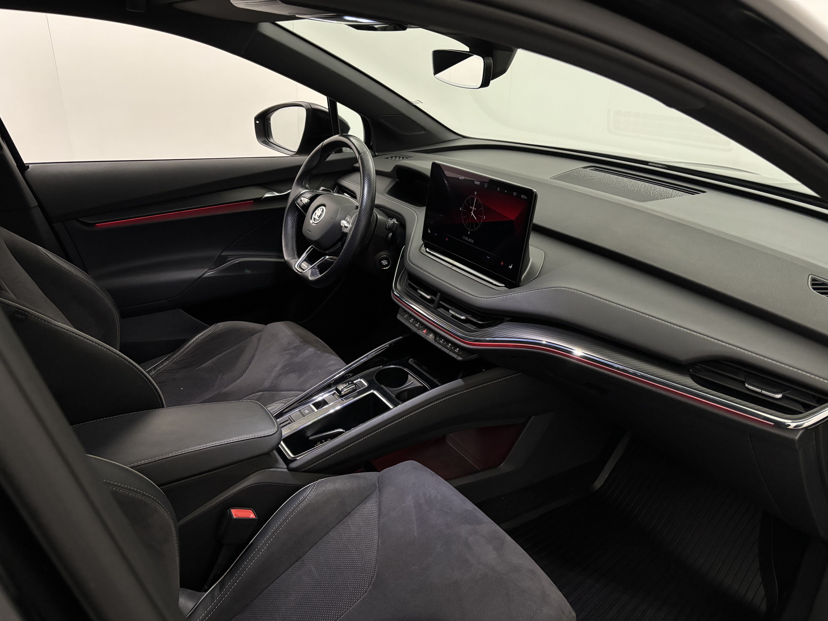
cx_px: 414
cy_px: 310
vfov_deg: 53.1
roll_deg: -0.4
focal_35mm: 26
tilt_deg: -23.8
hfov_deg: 67.3
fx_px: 622
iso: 500
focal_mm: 5.96
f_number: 1.6
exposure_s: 1/60
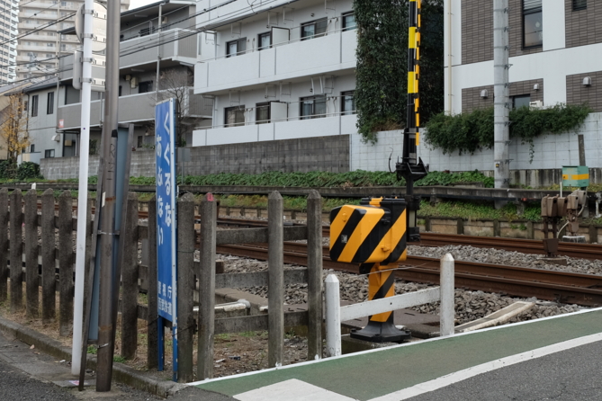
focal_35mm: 49
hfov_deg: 39.9
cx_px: 395
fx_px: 819
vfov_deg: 27.1
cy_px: 98
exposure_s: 1/200
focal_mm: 21.4
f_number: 5.6
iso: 200
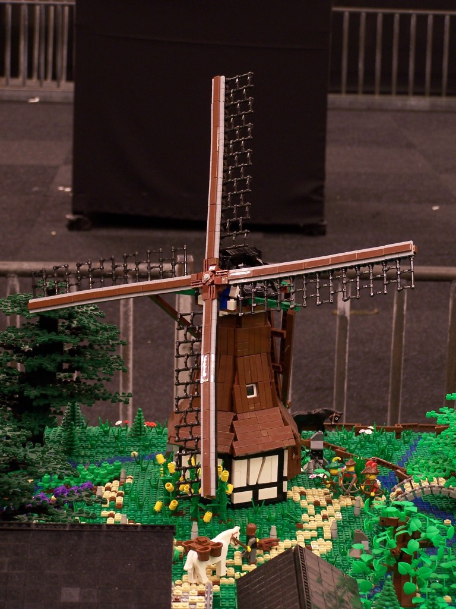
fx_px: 1844
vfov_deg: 18.7
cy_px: 304
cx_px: 228
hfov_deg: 14.1
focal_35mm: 105
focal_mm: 17.5
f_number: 3.2
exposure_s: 1/2
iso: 80
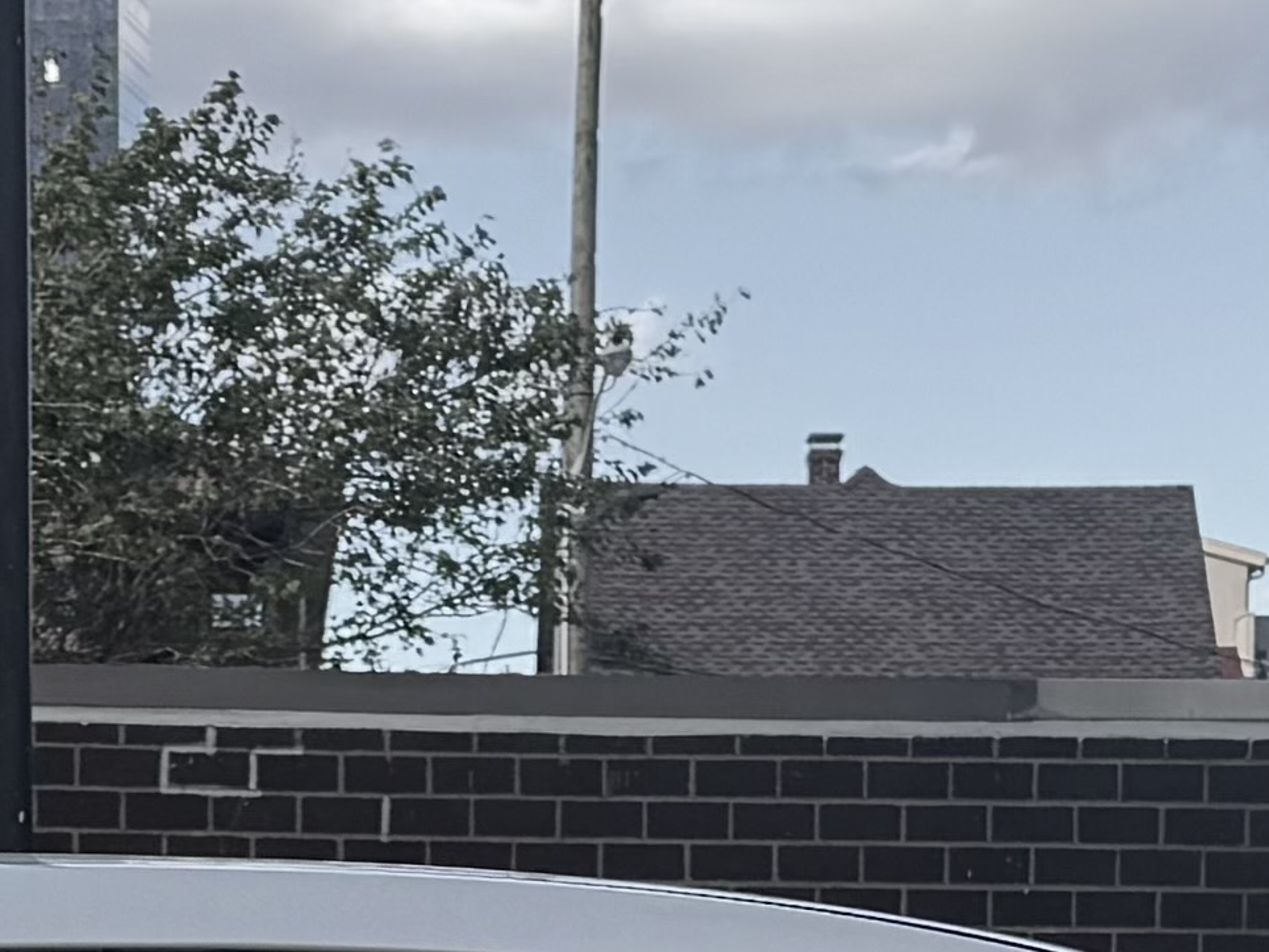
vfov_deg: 10.0
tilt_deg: -3.3
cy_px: 1566
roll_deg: -0.3
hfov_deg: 13.9
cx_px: 562
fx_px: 5206
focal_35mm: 142
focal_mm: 6.76
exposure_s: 1/1493
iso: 80
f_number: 1.78
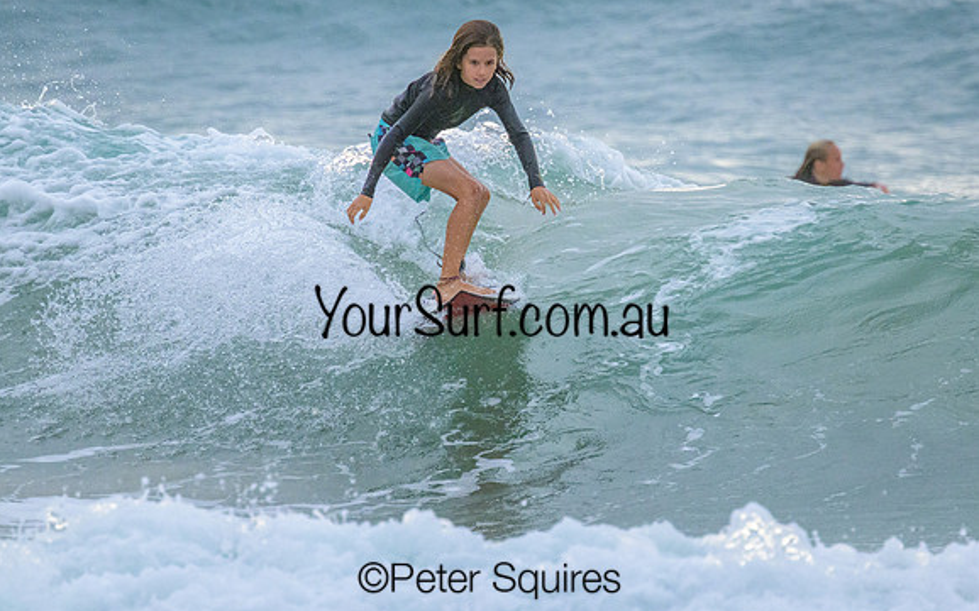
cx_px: 563
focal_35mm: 949
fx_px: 25315
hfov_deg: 2.2
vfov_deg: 1.4
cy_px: 253
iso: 4000
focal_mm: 800
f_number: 11
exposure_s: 1/2000
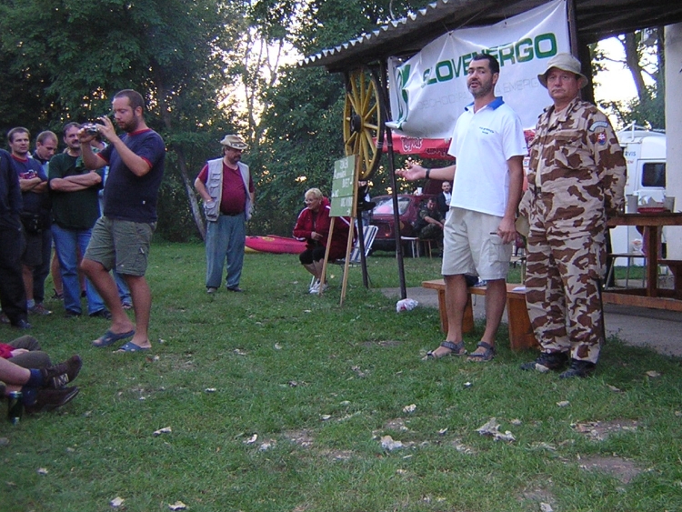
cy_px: 210
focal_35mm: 48
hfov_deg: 39.2
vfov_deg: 30.2
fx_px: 946
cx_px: 447
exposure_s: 1/60.1
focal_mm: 4.7
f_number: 2.6
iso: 289
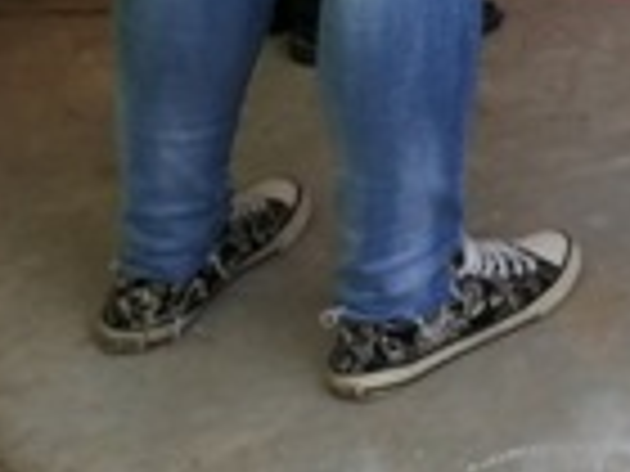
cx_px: 1472
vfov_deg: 8.8
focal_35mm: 154
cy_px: -616
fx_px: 2803
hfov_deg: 11.0
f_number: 1.8
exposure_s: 1/344
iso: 50
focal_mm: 3.88
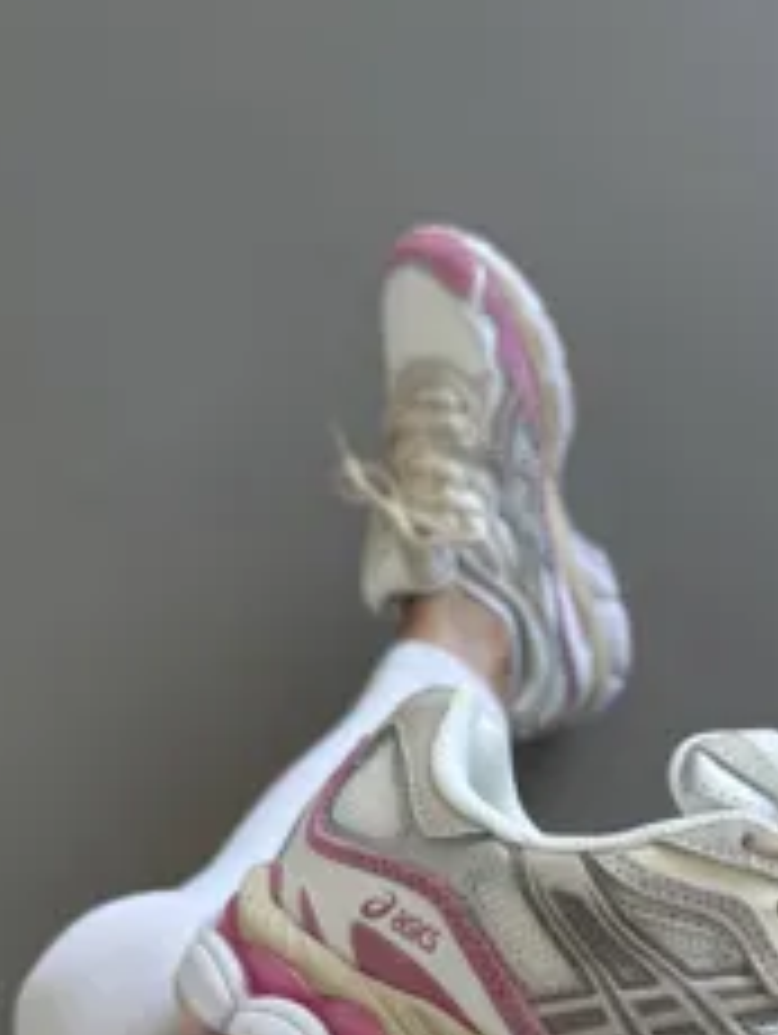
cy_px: 1035
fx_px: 1496
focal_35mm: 50
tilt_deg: -81.0
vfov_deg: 34.7
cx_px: 702
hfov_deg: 28.1
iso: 64
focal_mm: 6.76
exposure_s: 1/121
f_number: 1.78
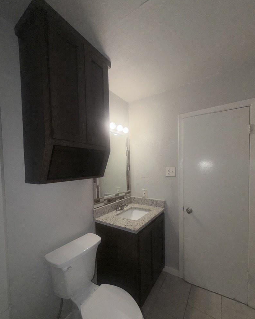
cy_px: 174
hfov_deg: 84.0
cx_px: 125
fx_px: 142
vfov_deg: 96.5
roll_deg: +0.8
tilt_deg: -3.0
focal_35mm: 15
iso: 32
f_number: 2.2
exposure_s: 1/60
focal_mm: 2.22
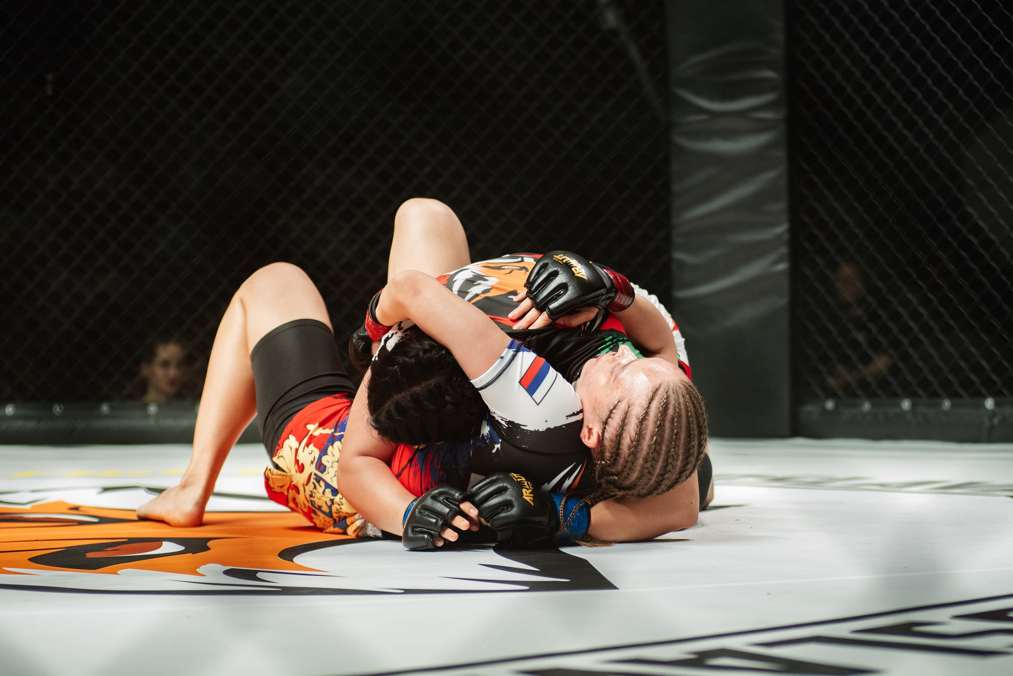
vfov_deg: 15.6
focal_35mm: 88
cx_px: 506
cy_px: 338
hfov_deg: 23.2
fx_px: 2467
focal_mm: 86
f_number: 4
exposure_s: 1/640
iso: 2000
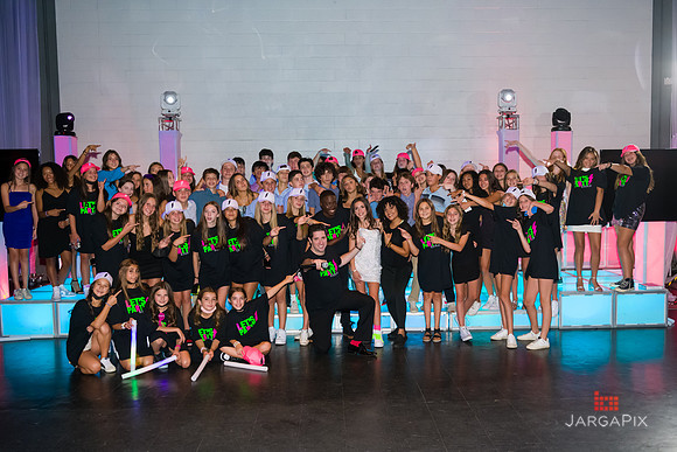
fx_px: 684
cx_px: 362
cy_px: 242
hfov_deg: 52.6
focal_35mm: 36
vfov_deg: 36.5
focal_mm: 34
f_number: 3.2
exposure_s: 1/125
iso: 3200
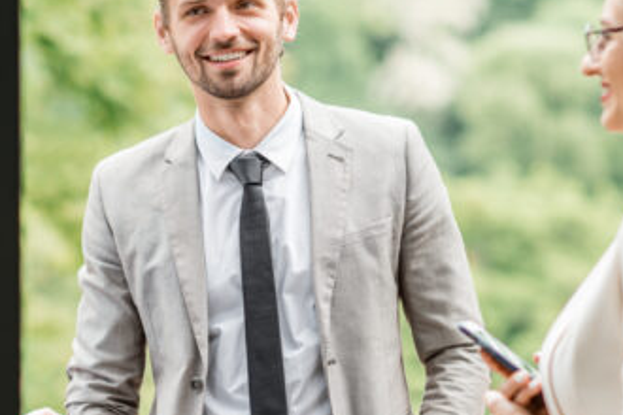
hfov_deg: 10.4
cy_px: 324
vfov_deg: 6.9
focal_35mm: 198
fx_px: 3426
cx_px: 270
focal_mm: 85
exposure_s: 1/200
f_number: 2.5
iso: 100
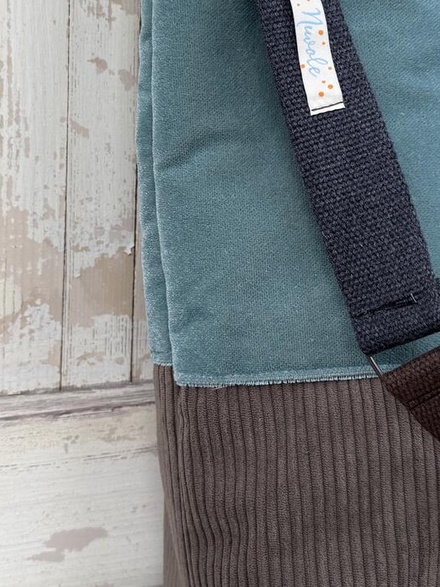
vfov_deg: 37.1
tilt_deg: -9.7
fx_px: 865
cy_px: 200
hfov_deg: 28.5
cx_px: 197
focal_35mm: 51
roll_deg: -5.6
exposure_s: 1/345
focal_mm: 6.76
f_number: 1.78
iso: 80
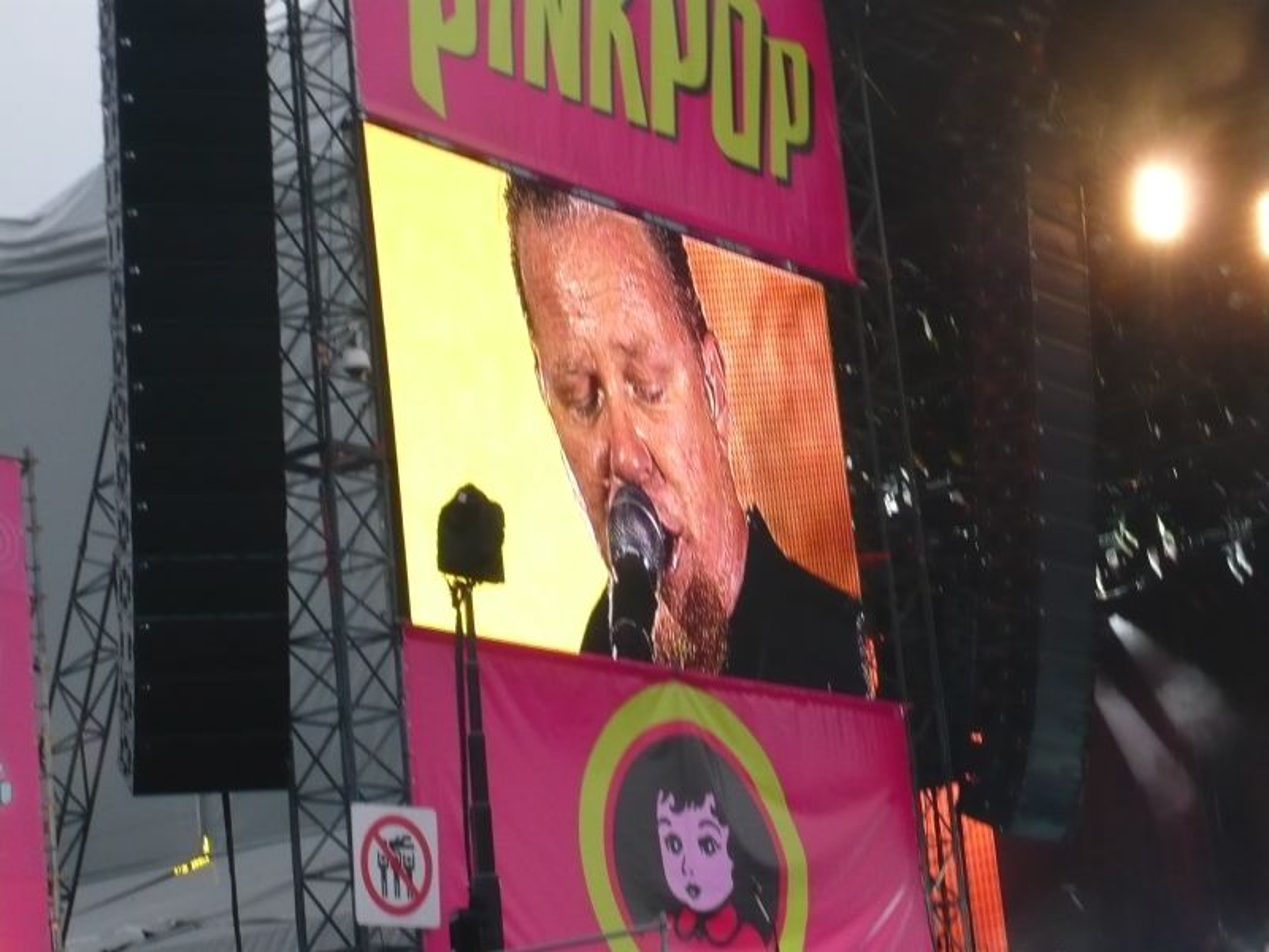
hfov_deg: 21.3
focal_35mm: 92
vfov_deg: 16.1
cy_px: 476
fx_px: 3373
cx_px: 634
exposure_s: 1/30
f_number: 5.4
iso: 200
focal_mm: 15.2
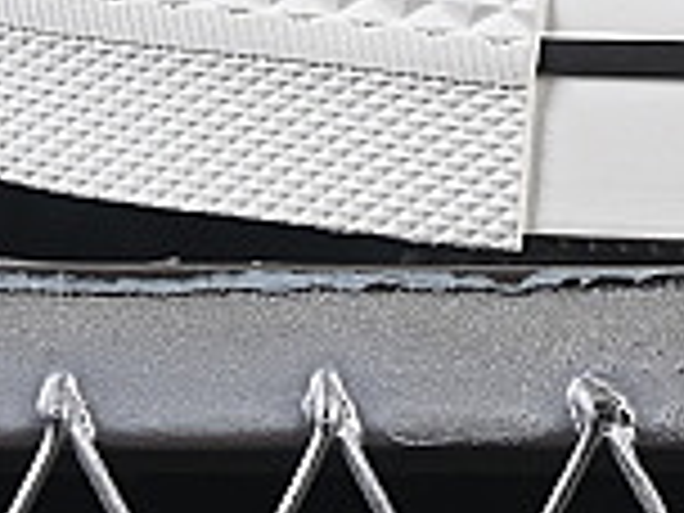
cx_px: 1220
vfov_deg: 2.9
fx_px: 10117
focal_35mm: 512
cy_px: -738
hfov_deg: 3.8
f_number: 8
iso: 160
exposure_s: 1/80
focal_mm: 50
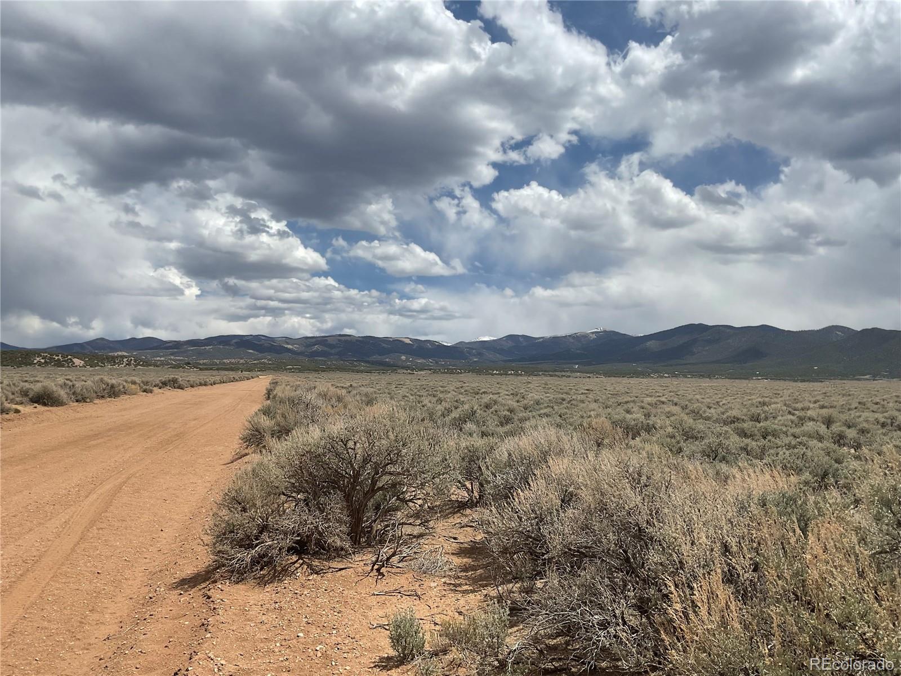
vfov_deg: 48.2
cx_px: 450
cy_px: 338
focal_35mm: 29
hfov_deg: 61.7
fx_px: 755
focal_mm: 3
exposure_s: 1/4065
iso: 16
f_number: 1.8
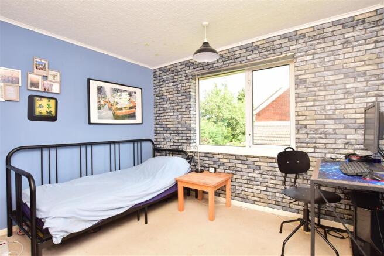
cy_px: 128
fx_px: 176
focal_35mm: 16
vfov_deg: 72.0
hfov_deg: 95.0
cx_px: 192
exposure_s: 1/100
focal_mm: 11
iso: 200
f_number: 5
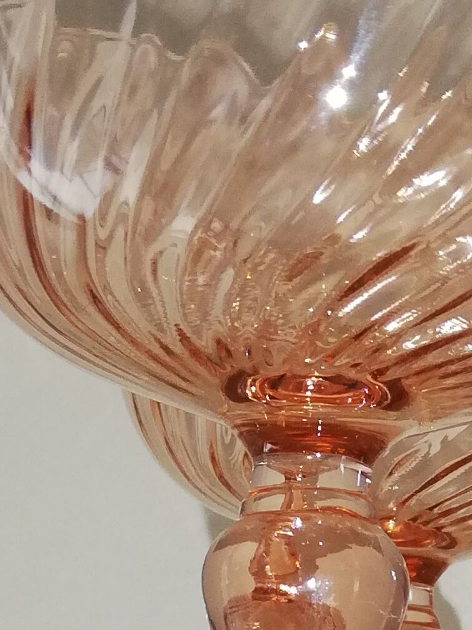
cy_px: 1029
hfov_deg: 12.4
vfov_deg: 15.0
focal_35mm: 119
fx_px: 2164
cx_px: 384
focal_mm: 3.81
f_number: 2.2
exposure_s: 1/60
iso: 100
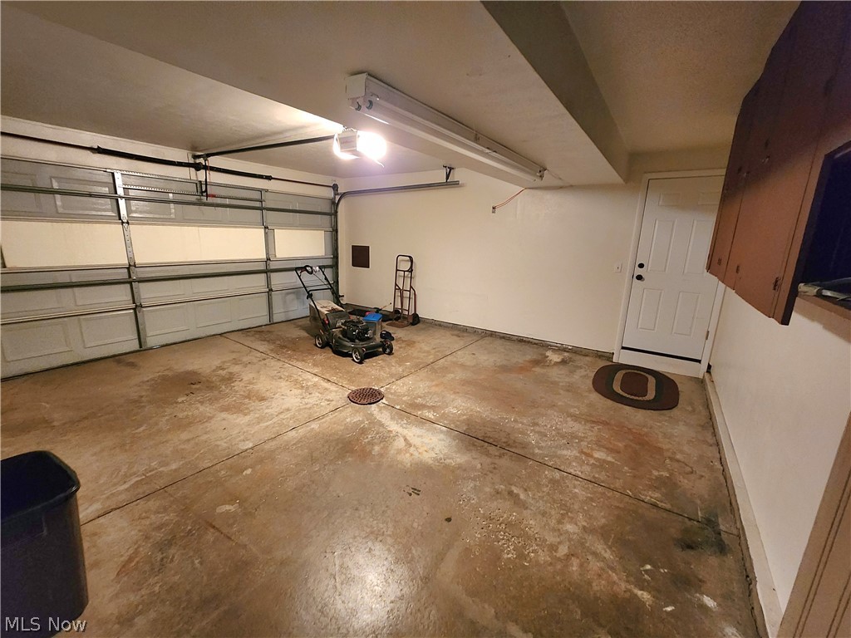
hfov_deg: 106.2
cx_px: 426
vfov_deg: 89.9
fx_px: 320
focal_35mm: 13
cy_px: 319
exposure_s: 1/24
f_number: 2.2
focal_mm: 2.2
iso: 800
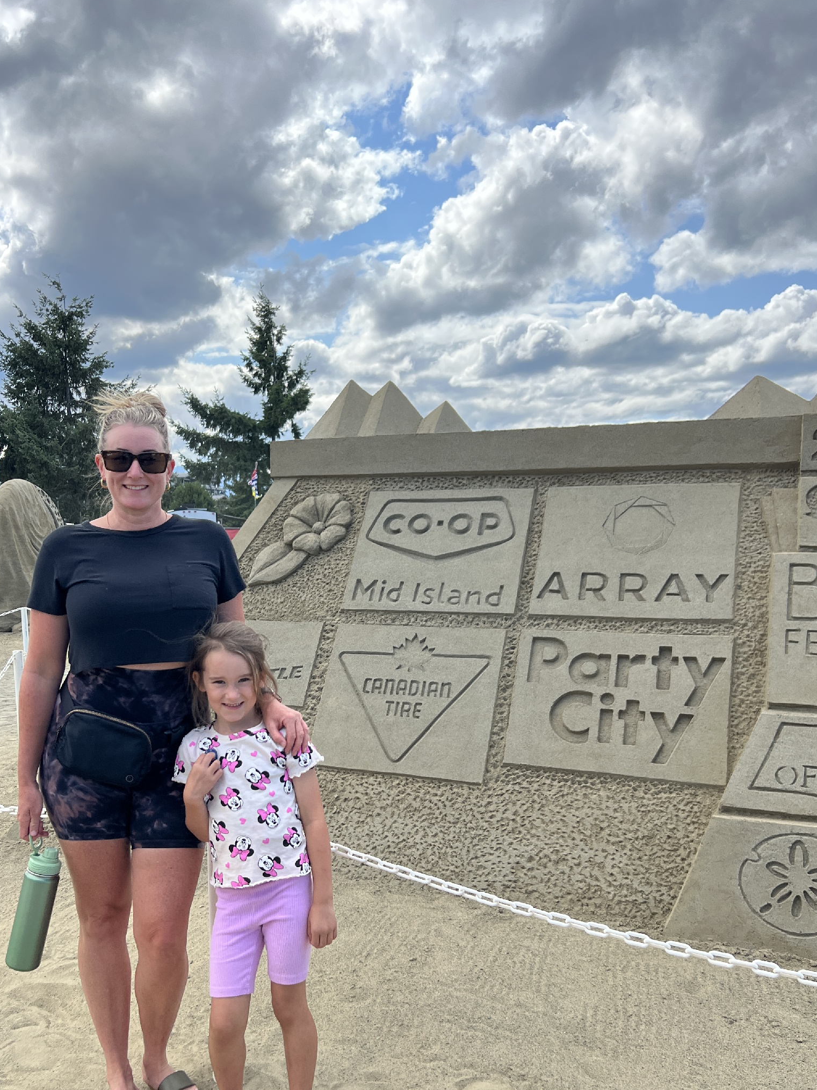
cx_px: 345
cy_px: 599
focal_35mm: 31
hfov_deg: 45.3
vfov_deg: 58.2
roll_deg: -0.2
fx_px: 976
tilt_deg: -4.0
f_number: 1.5
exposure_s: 1/3968
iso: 50
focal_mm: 5.7
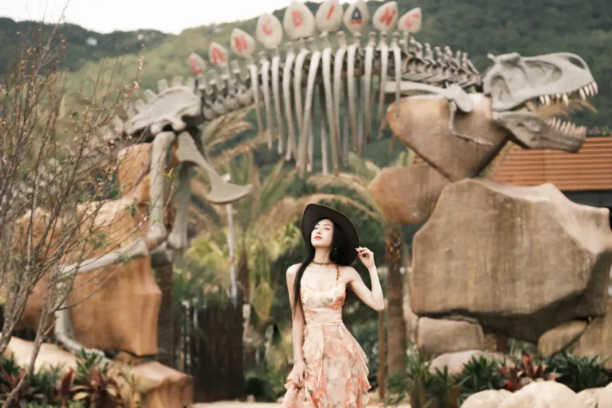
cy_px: 204
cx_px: 306
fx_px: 1818
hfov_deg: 19.1
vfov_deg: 12.8
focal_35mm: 107
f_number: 2.8
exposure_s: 1/320
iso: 64
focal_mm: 71.5
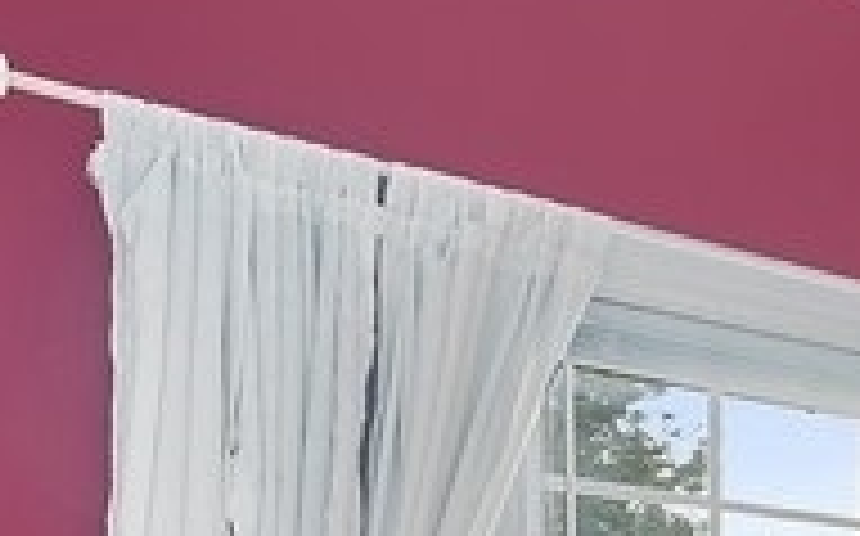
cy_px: 824
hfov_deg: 17.7
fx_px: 1686
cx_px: 1801
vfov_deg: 16.3
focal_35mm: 72
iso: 200
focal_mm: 10
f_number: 8
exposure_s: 1.6
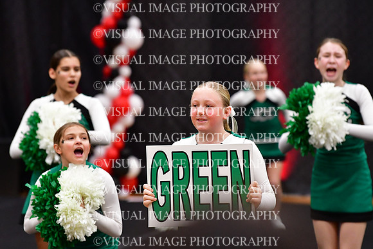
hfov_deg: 6.9
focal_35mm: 300
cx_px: 186
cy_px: 124
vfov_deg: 4.6
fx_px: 3109
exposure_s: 1/500
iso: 4000
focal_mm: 200
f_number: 3.5
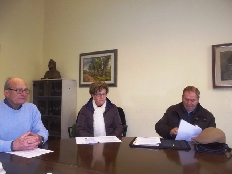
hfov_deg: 61.6
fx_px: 194
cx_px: 116
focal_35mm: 29
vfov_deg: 48.3
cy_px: 87
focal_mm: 4.1
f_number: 3.3
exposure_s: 1/40
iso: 320
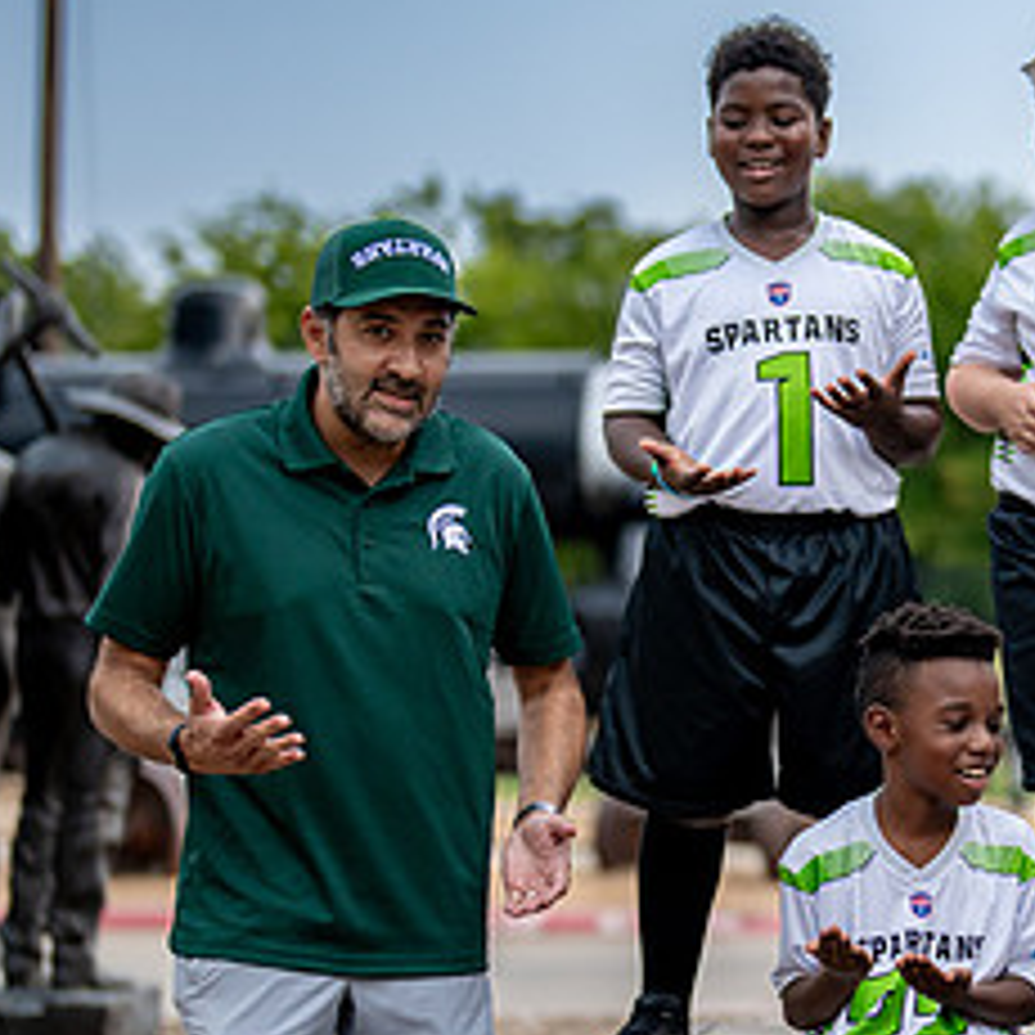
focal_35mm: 136
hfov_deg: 12.6
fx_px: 4601
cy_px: 745
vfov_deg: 12.8
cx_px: 1167
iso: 320
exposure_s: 1/500
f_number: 1.2
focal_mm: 50
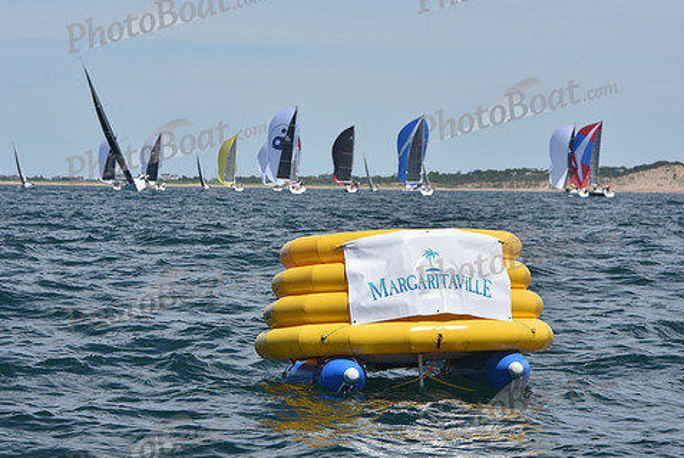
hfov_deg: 12.5
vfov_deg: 8.4
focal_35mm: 164
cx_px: 343
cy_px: 203
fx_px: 3119
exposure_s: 1/800
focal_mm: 135
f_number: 11
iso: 250
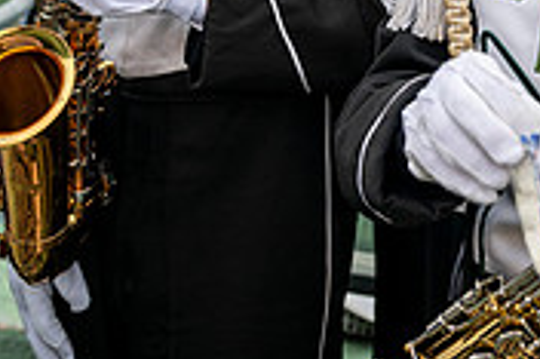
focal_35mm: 79
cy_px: -189
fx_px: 1184
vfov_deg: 15.8
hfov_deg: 24.9
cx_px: 491
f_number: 2.8
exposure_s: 1/500
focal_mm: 24
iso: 160
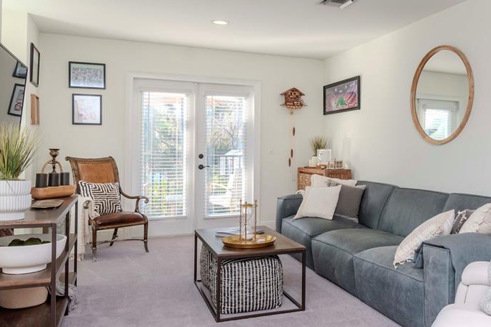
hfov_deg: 54.1
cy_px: 136
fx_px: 460
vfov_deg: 39.0
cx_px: 354
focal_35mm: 34
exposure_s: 1/160
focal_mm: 15
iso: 500
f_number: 8
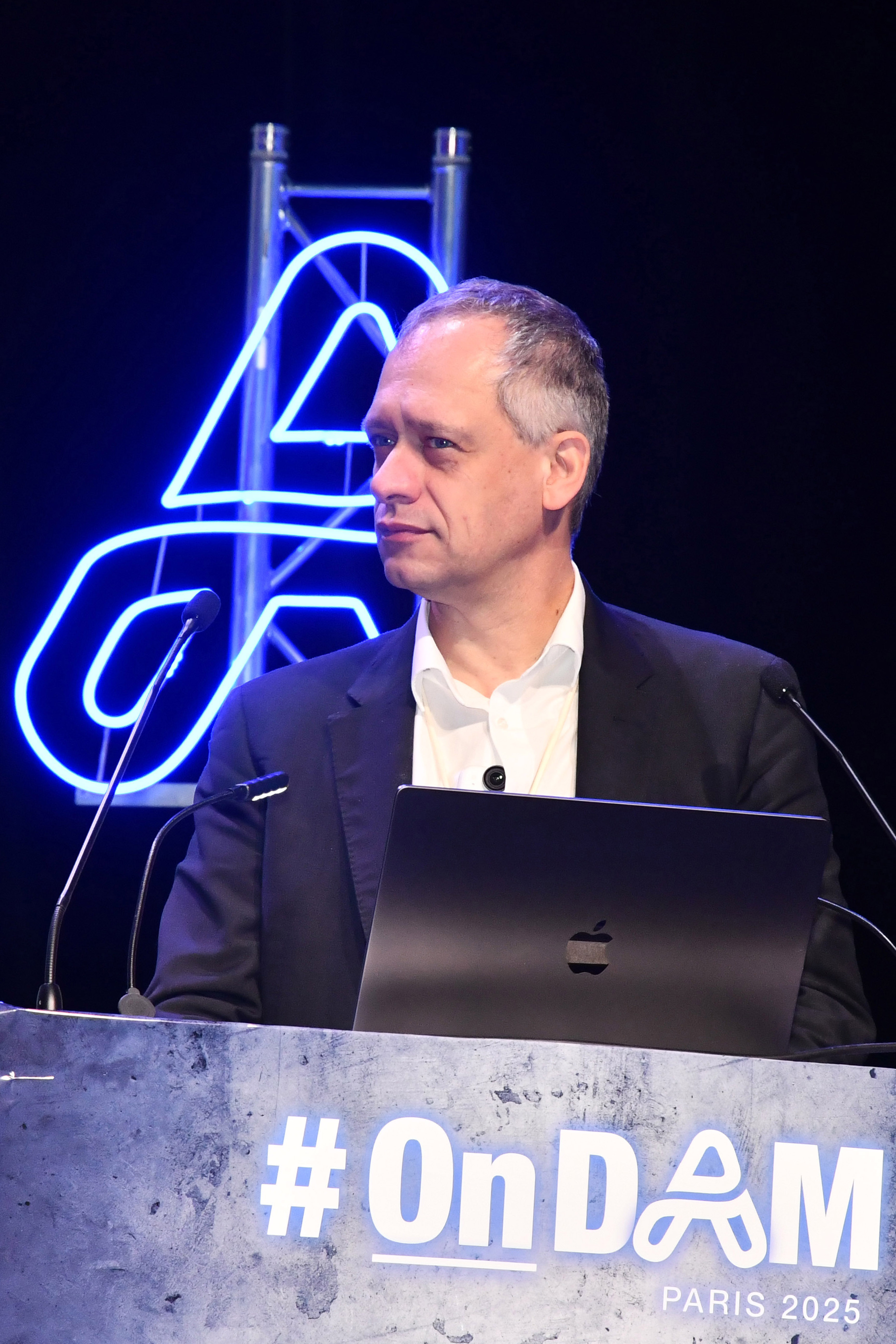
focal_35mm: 120
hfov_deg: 11.4
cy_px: 672
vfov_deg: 17.1
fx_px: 4480
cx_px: 448
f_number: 6.3
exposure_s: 1/125
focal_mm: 80
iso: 1600
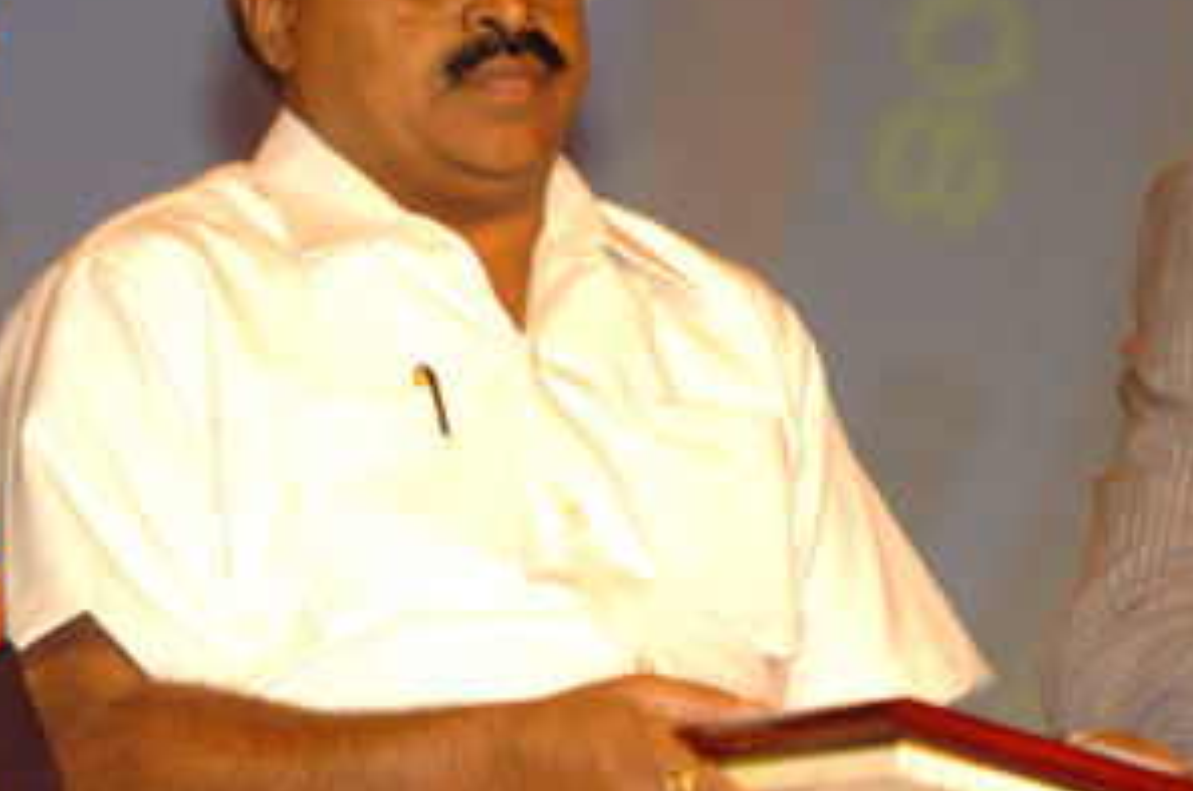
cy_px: 155
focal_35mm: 351
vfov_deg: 3.9
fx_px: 11613
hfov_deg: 5.9
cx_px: 1153
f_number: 5
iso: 400
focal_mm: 116
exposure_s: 1/50
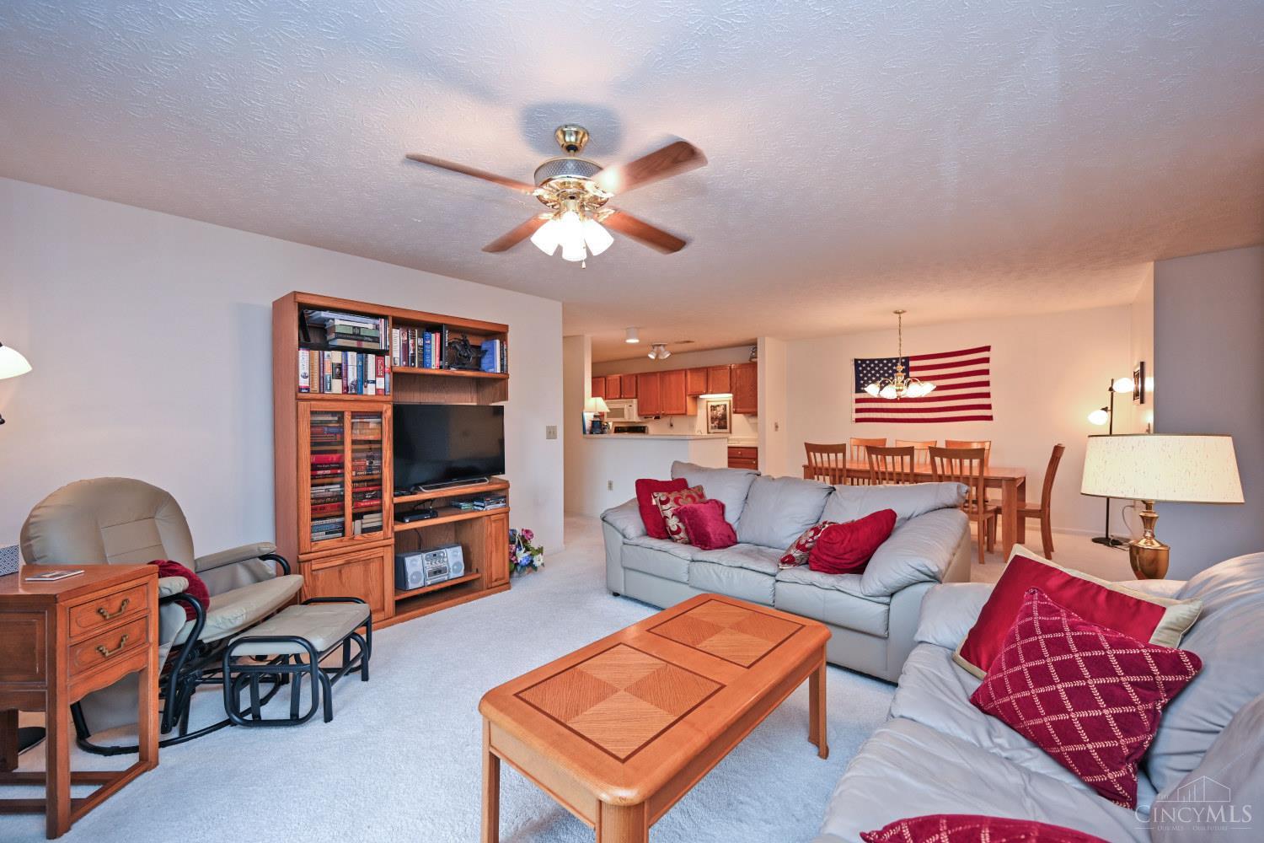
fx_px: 492
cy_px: 422
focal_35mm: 14
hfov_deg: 104.3
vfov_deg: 81.2
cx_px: 632
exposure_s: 1/60
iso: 280
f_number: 4
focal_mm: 14
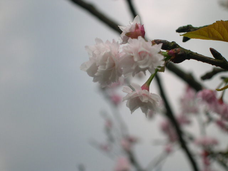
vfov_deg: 13.0
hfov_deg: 17.3
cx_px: 114
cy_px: 86
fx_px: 751
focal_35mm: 114
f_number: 4.9
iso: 100
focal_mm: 24
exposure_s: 1/340
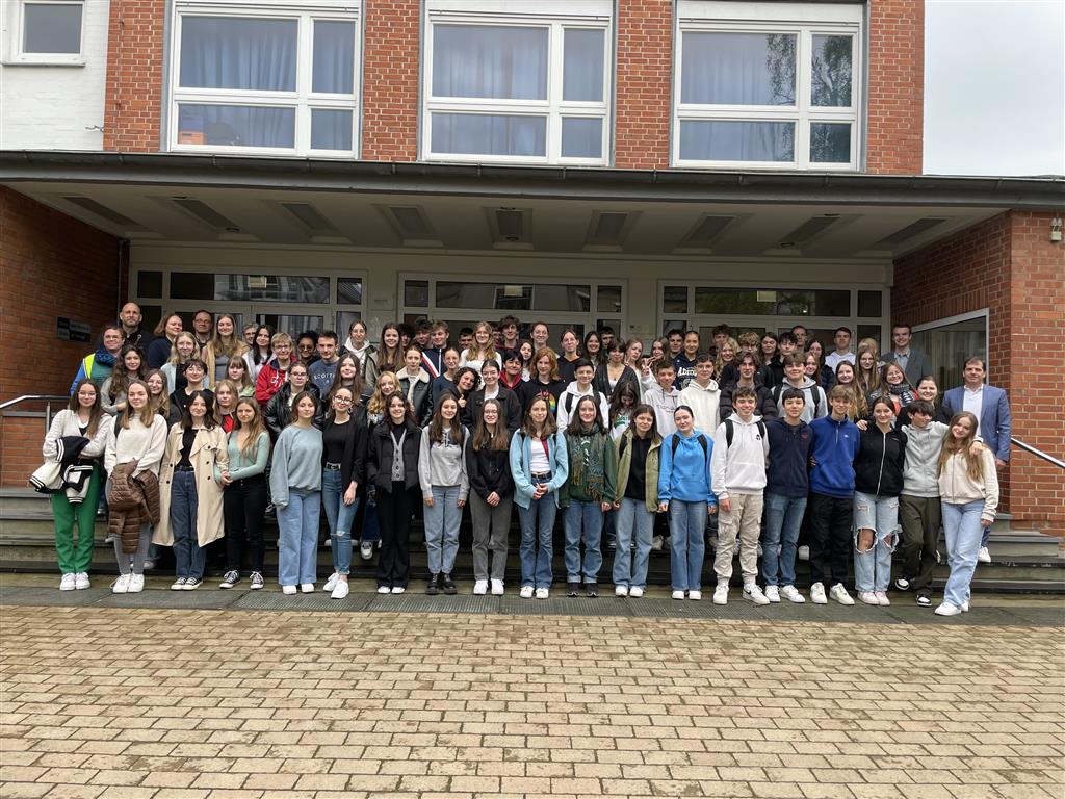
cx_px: 532
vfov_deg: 53.1
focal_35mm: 26
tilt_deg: +2.3
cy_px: 400
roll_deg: -0.9
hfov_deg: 67.3
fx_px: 800
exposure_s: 1/284
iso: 32
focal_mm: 4.2
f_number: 1.6
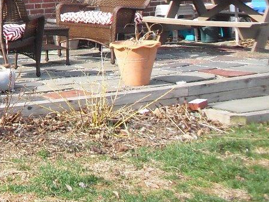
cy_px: -114
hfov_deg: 16.0
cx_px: -121
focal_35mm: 114
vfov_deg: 12.3
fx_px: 886
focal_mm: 6.3
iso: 200
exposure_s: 1/800
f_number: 3.1
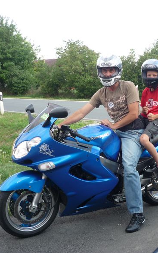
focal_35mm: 52
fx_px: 358
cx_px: 134
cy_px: 125
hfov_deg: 24.3
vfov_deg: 38.9
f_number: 2.9
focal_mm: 6
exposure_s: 1/160
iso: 100
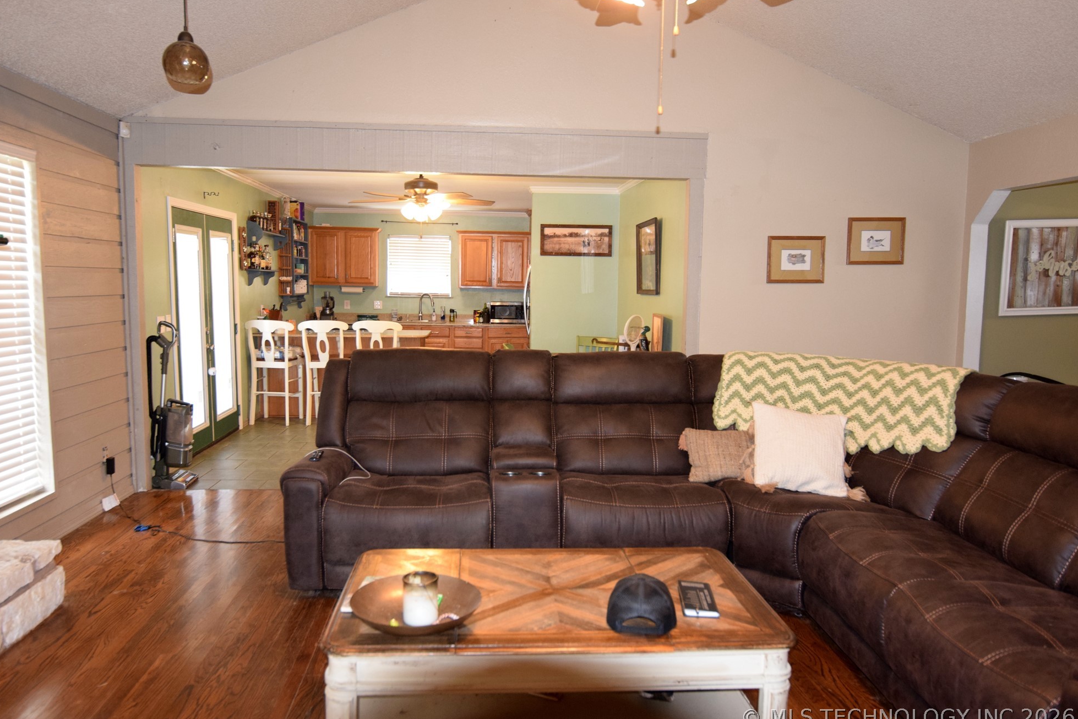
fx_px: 794
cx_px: 520
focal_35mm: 27
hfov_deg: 68.3
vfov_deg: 48.7
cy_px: 360
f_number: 2.8
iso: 1250
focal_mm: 17
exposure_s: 1/60
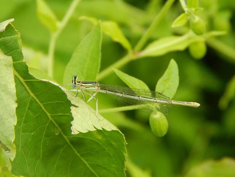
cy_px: 88
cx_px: 118
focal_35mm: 232
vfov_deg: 6.4
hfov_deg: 8.5
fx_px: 1575
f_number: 5.6
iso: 125
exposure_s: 1/125
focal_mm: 41.7
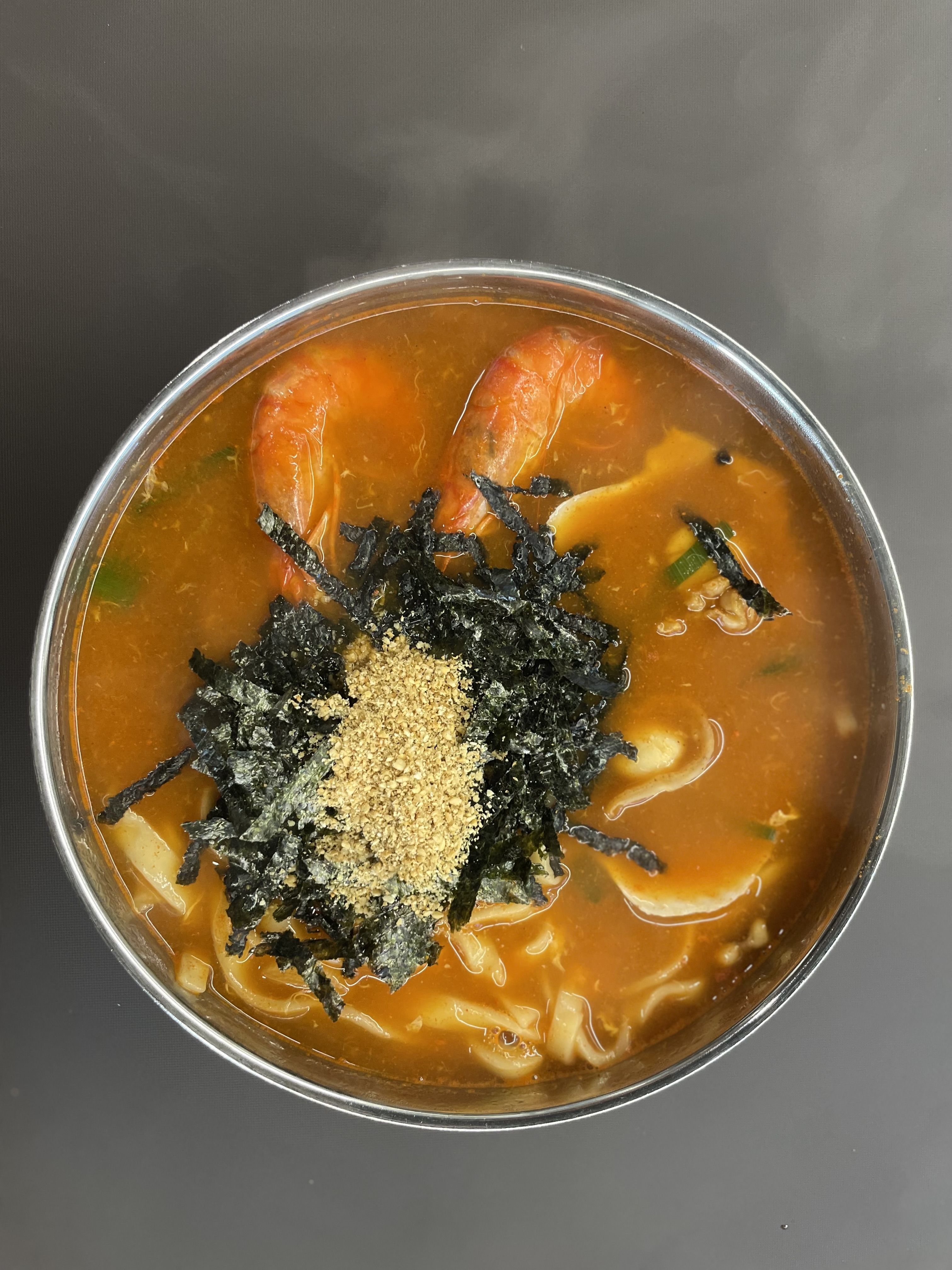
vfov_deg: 67.3
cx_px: 476
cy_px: 635
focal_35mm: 26
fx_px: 953
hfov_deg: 53.1
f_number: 1.6
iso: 160
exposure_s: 1/60
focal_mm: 4.2
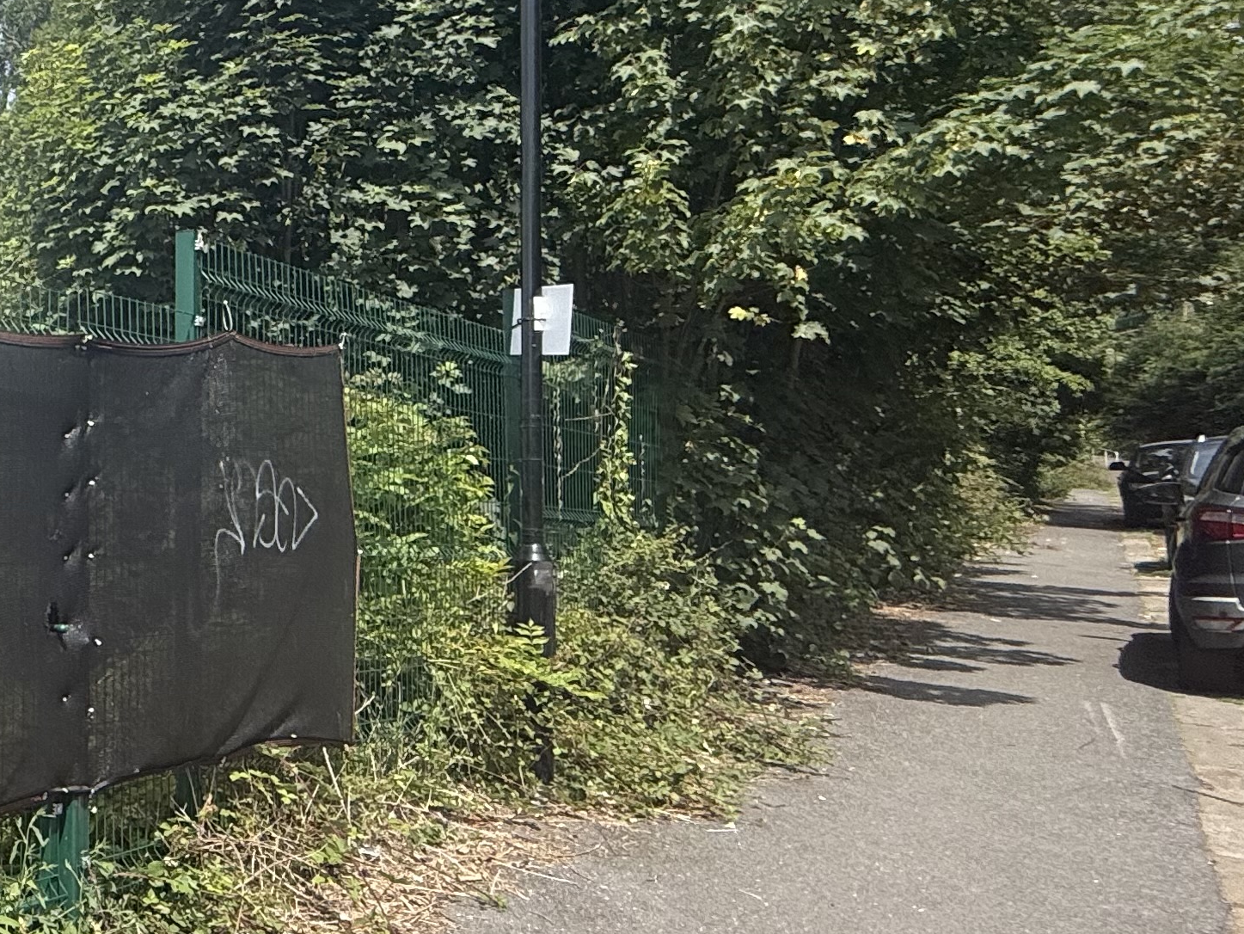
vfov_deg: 36.8
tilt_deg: +4.0
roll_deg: -3.0
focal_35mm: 39
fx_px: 1402
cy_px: 439
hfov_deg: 32.8
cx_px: -438
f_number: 2.2
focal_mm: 2.22
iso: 50
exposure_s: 1/1534
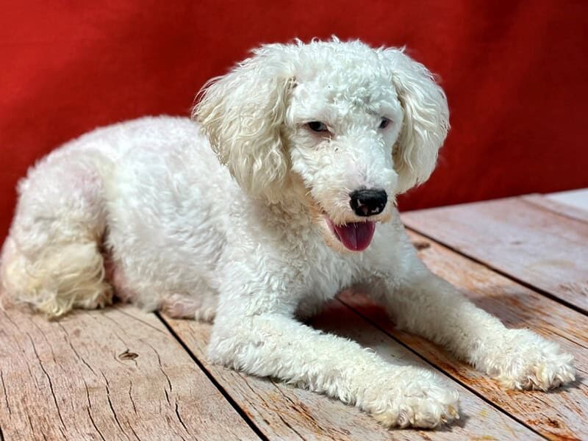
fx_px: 815
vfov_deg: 30.3
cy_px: 220
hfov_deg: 39.7
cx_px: 294
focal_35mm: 48
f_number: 1.8
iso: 125
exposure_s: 1/121
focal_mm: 6.9
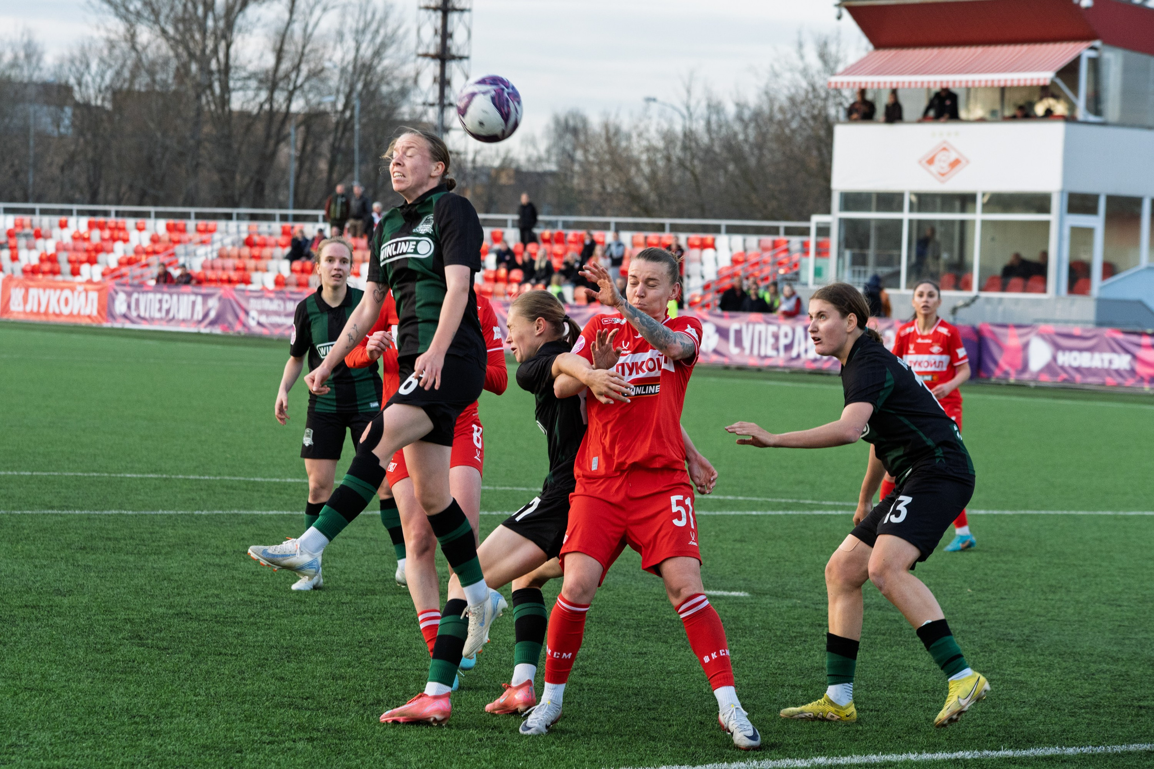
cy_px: 322
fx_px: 4286
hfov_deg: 15.3
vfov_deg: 10.3
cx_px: 468
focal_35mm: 134
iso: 1000
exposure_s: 1/1250
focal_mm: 112
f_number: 5.6
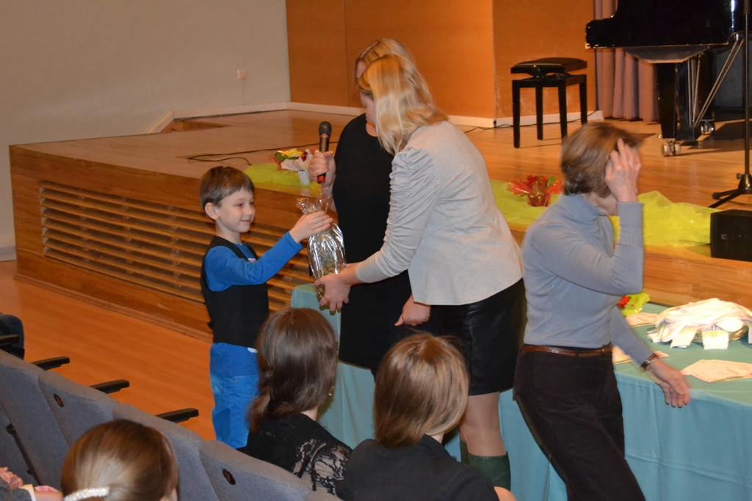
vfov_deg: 16.6
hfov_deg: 24.6
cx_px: 376
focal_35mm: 82
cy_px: 250
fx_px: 1723
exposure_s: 1/60
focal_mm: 55
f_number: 5.6
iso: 3200
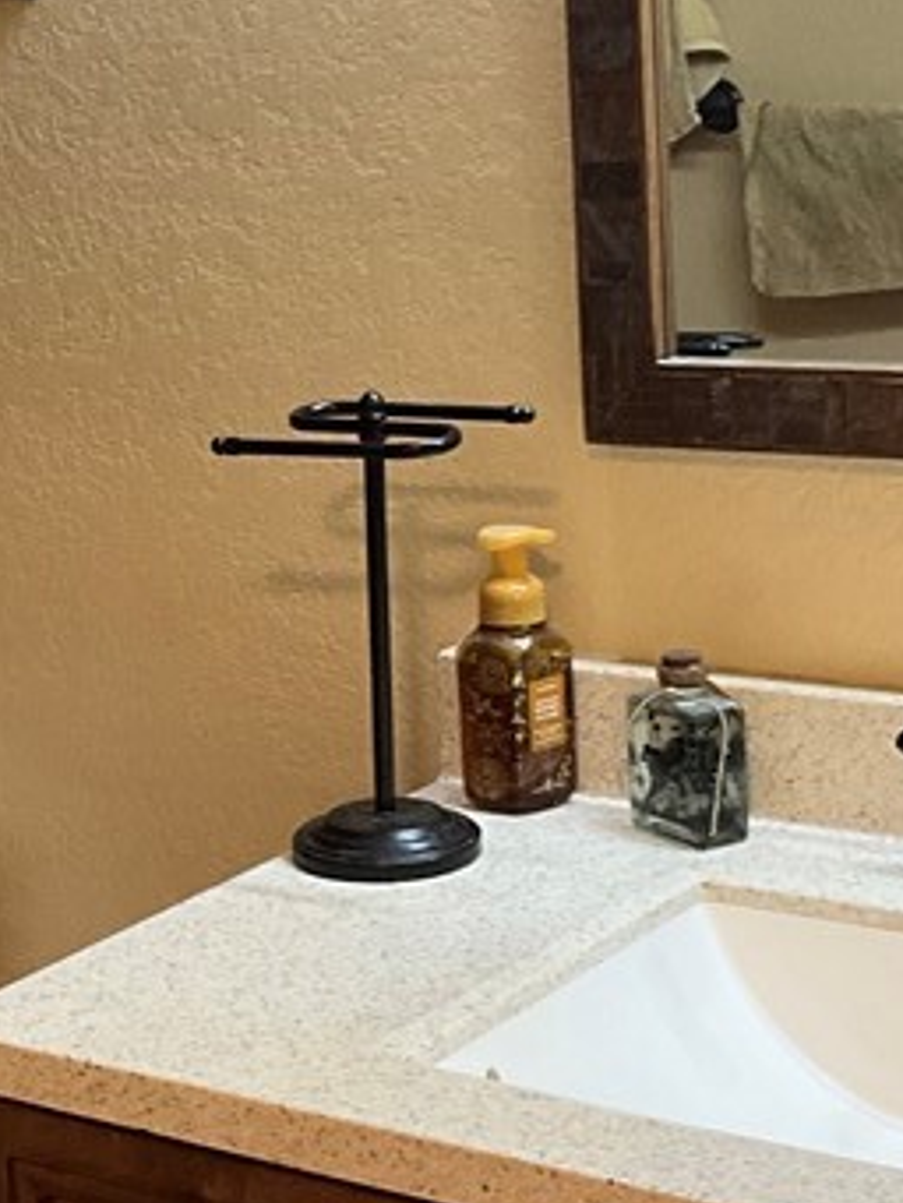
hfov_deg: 16.8
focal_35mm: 87
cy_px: 437
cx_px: 152
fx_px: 3024
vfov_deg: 22.4
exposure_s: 1/60
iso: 125
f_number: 1.8
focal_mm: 3
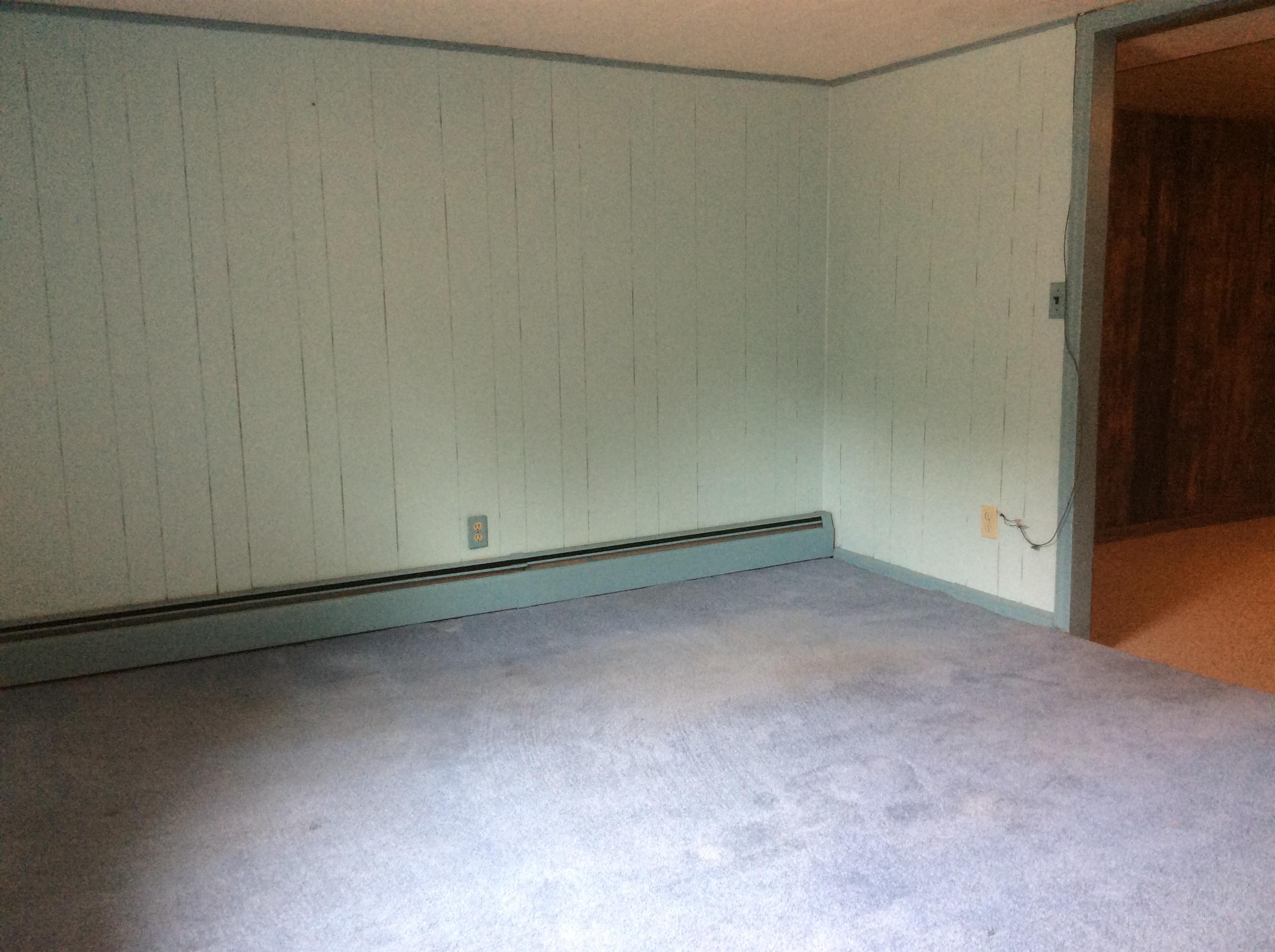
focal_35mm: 32
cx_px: 638
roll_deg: +0.7
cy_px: 476
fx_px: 1177
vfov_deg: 44.1
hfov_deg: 56.9
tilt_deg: -9.6
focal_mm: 3.3
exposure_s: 1/24
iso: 80
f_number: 2.4
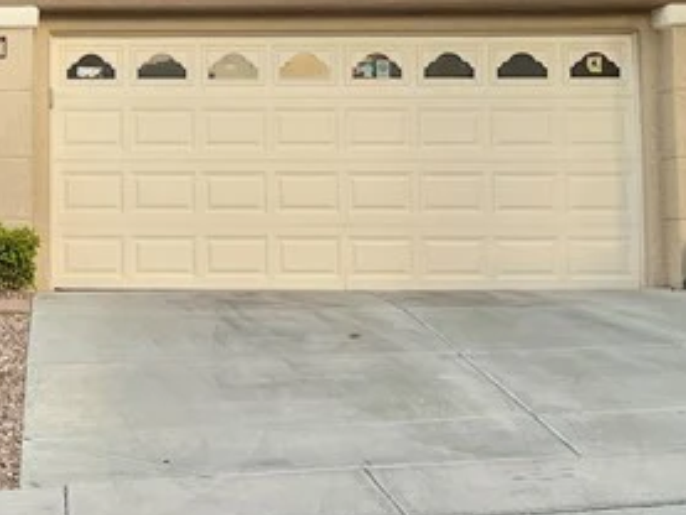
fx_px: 1903
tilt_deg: +4.1
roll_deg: +0.1
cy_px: 54
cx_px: 17
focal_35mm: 96
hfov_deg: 19.9
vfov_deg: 15.2
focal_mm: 5.7
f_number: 1.5
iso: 50
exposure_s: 1/646
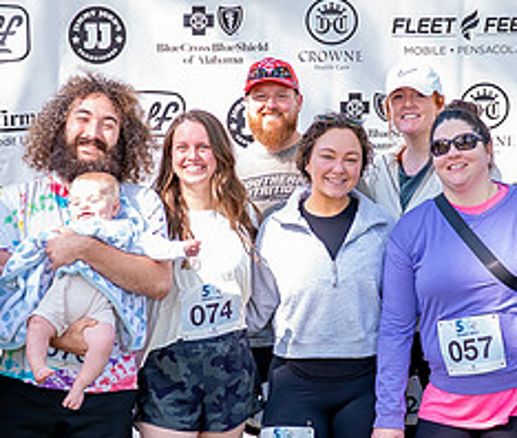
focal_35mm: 110
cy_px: 244
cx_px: 290
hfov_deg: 17.1
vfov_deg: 14.5
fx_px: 1722
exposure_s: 1/200
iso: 400
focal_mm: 38
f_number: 3.2
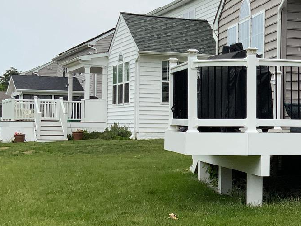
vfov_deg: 16.6
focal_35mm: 89
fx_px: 774
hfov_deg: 20.8
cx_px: 342
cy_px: 123
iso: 16
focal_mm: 3
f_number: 1.8
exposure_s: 1/1786
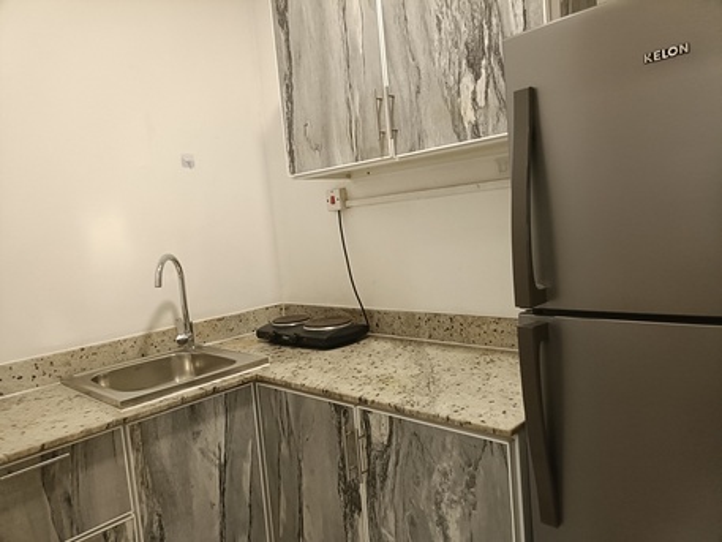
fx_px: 522
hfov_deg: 69.4
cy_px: 271
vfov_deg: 54.9
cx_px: 361
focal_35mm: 25
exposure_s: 1/50
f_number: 1.7
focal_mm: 4.7
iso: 2029
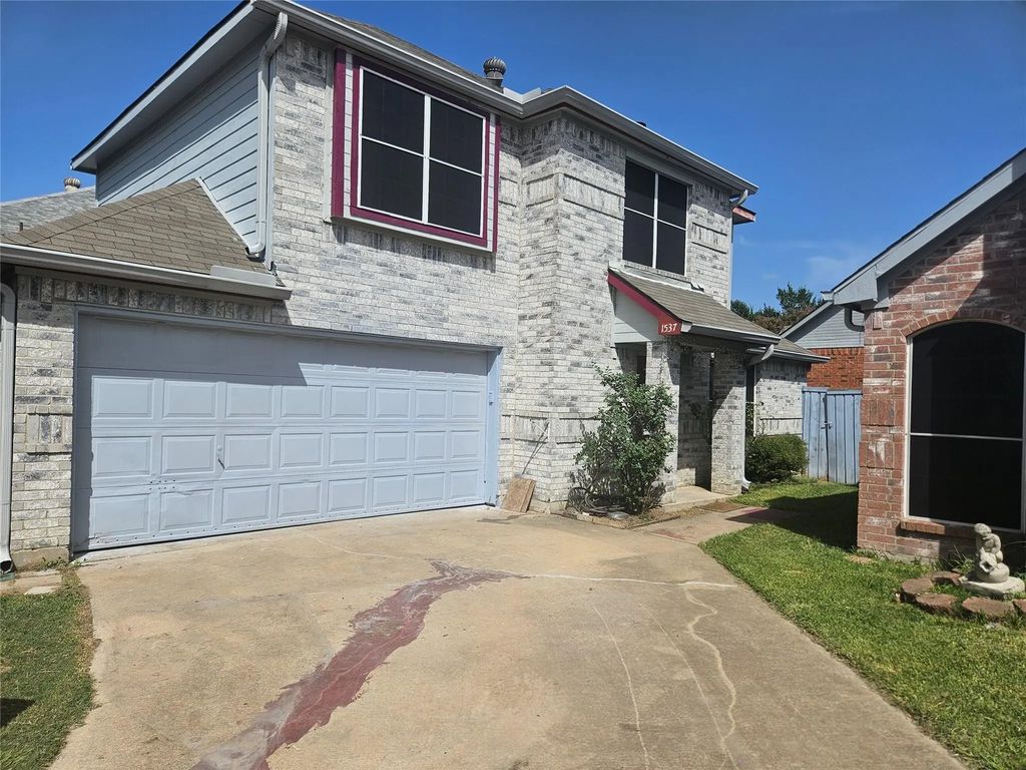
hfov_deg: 73.9
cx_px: 513
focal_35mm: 23
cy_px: 385
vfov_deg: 58.9
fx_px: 682
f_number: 1.8
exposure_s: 1/3238
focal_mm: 5.4
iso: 25
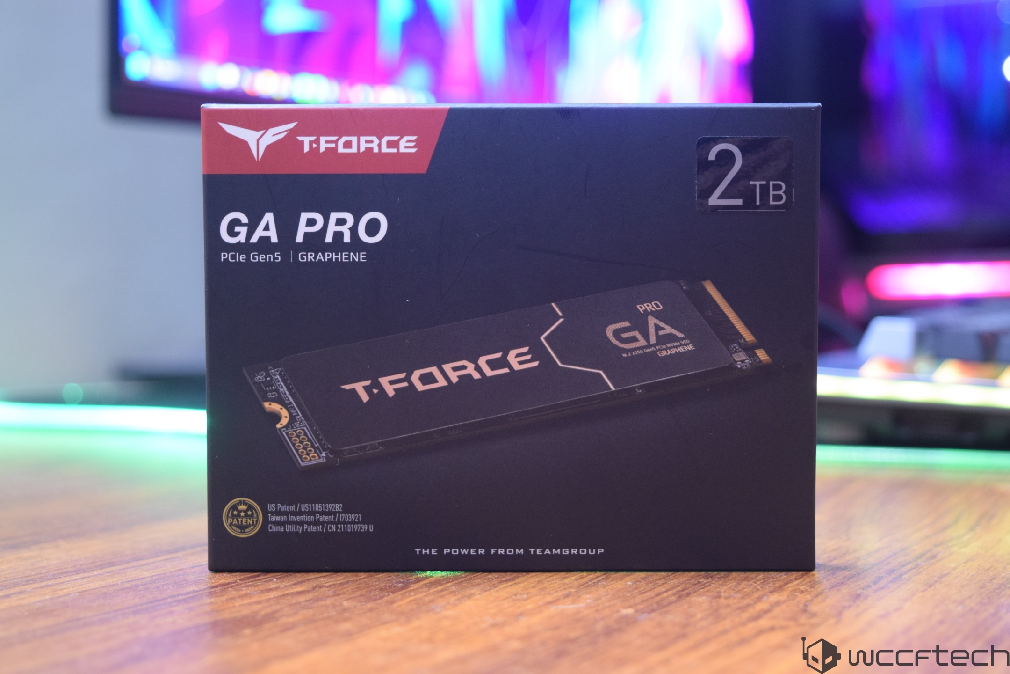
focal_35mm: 72
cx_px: 505
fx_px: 2020
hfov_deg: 28.1
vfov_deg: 18.9
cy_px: 337
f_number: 5.3
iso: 1600
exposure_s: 1/8
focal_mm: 48
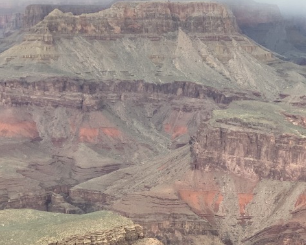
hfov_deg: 17.4
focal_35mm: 110
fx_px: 997
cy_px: 193
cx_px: 227
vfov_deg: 13.9
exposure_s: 1/122
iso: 40
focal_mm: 6
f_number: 2.4
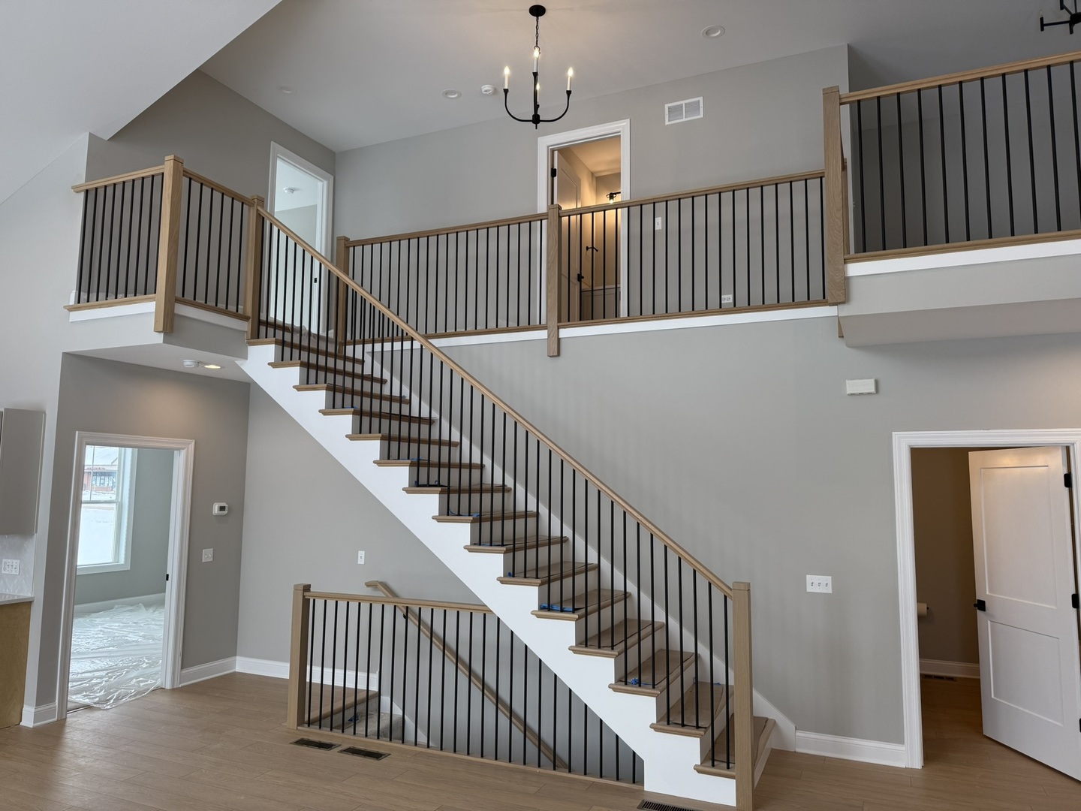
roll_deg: -0.1
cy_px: 406
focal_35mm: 24
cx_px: 540
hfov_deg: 71.6
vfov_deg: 56.8
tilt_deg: +6.8
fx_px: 749
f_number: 1.78
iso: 100
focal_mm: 6.76
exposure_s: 1/314
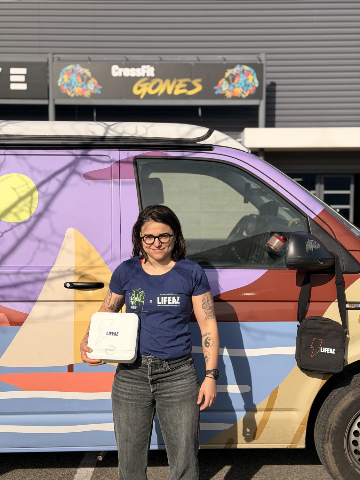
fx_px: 666
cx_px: 180
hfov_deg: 30.3
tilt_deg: -3.0
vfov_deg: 39.7
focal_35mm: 48
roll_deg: -0.5
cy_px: 240
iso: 64
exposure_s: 1/6024
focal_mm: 6.76
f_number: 1.78
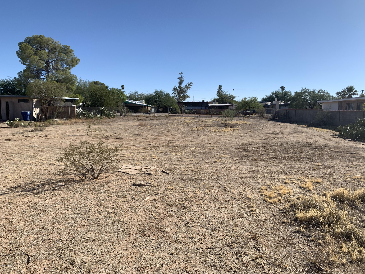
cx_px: 182
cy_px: 137
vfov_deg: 53.1
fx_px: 274
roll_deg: -0.7
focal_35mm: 26
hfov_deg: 67.3
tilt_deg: -7.2
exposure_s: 1/2833
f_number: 1.8
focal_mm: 4.25
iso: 25
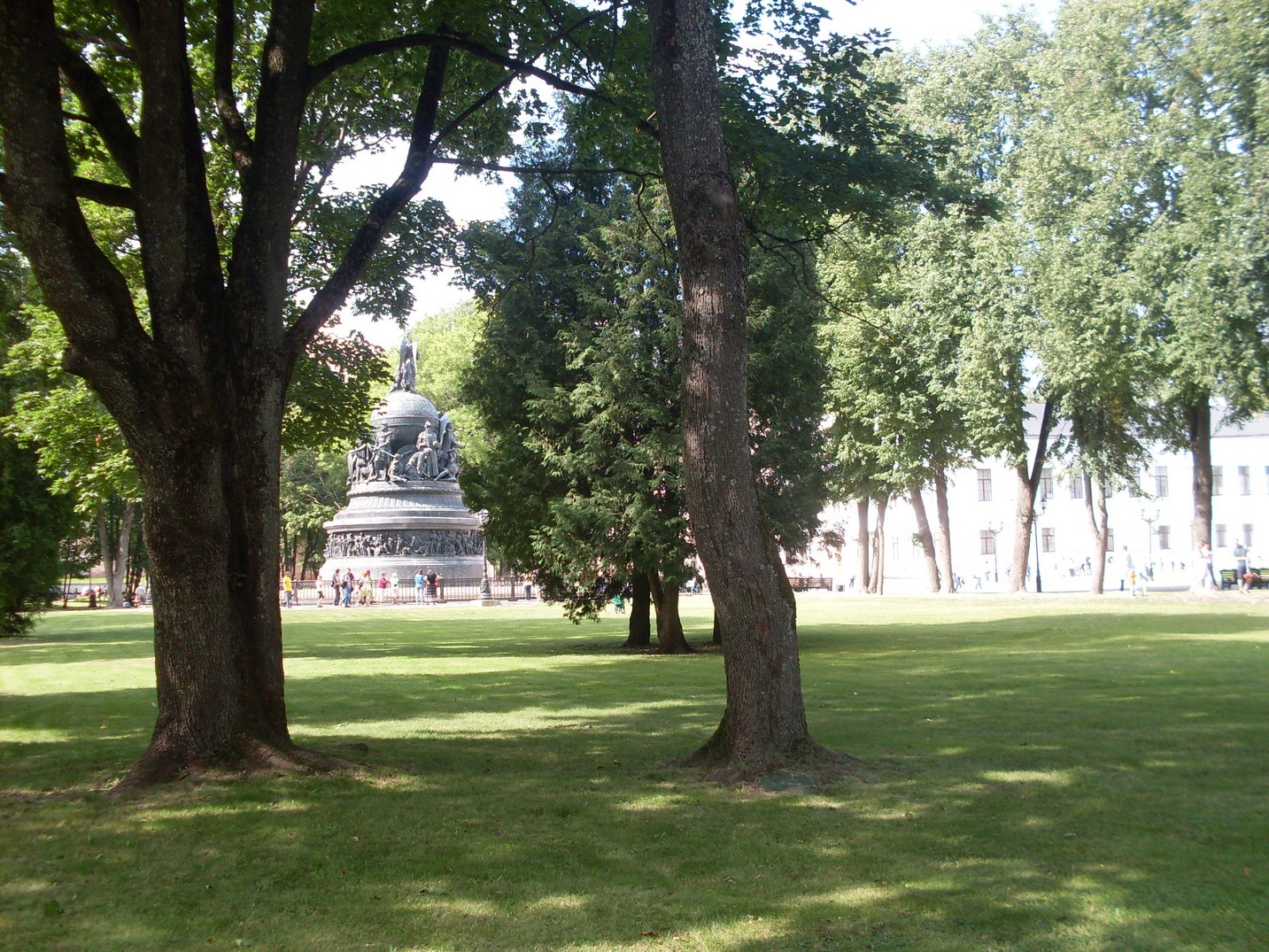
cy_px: 476
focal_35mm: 38
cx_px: 634
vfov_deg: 37.7
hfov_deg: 49.0
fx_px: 1393
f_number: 2.8
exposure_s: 1/180
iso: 80
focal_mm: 6.3
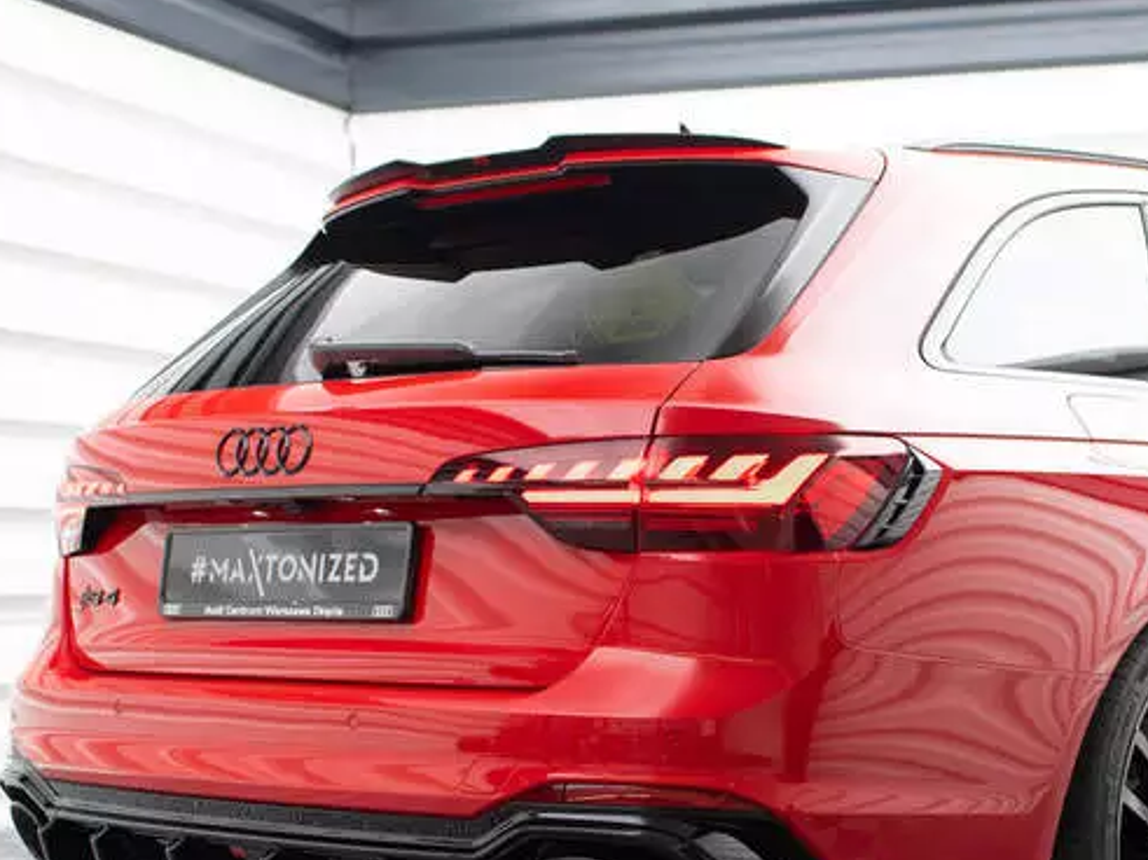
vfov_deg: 19.2
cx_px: 800
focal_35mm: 76
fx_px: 2520
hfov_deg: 25.5
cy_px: 646
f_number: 2.5
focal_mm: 35
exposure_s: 1/100
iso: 640
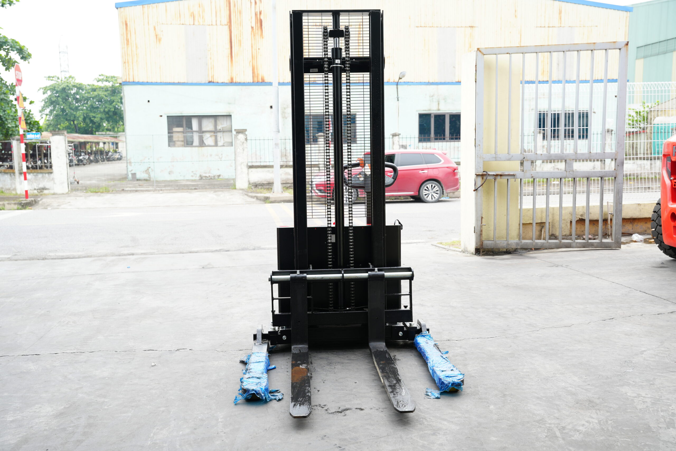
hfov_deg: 51.4
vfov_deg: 35.6
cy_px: 226
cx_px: 338
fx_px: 702
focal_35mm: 37
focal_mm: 37.4
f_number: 5
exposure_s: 1/100
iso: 100
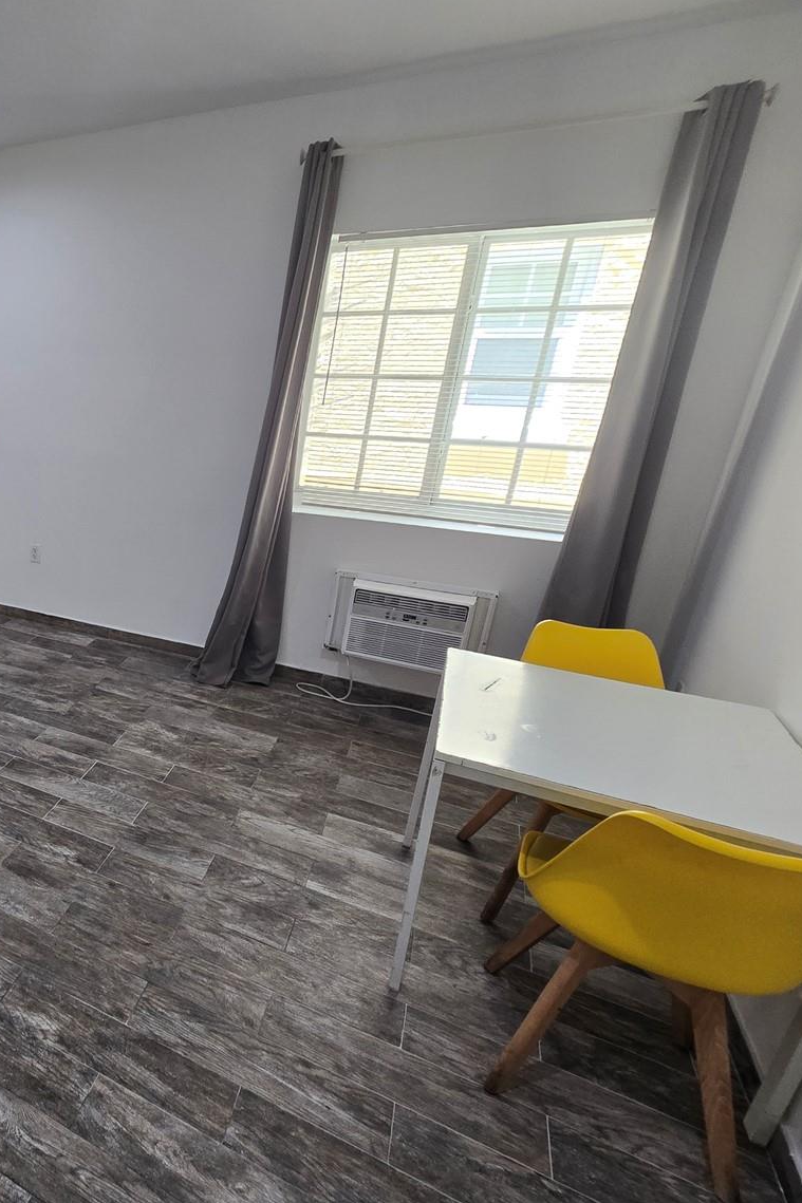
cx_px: 4
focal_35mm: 19
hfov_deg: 51.9
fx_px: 635
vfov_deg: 86.9
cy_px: 589
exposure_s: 1/60
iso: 125
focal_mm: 2.2
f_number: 2.2
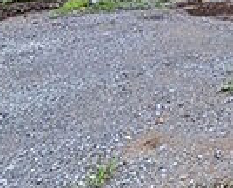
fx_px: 422
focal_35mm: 61
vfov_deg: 21.8
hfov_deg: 22.6
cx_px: 384
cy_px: -75
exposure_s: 1/3205
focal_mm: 1.83
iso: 51
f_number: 2.2
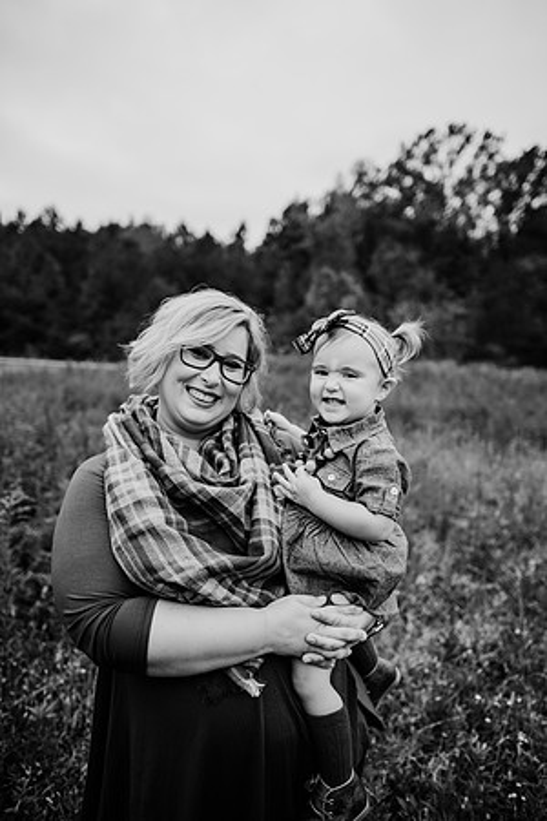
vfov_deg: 73.7
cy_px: 410
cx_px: 274
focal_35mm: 24
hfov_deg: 53.1
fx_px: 547
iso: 125
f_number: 2.2
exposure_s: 1/800
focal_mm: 24
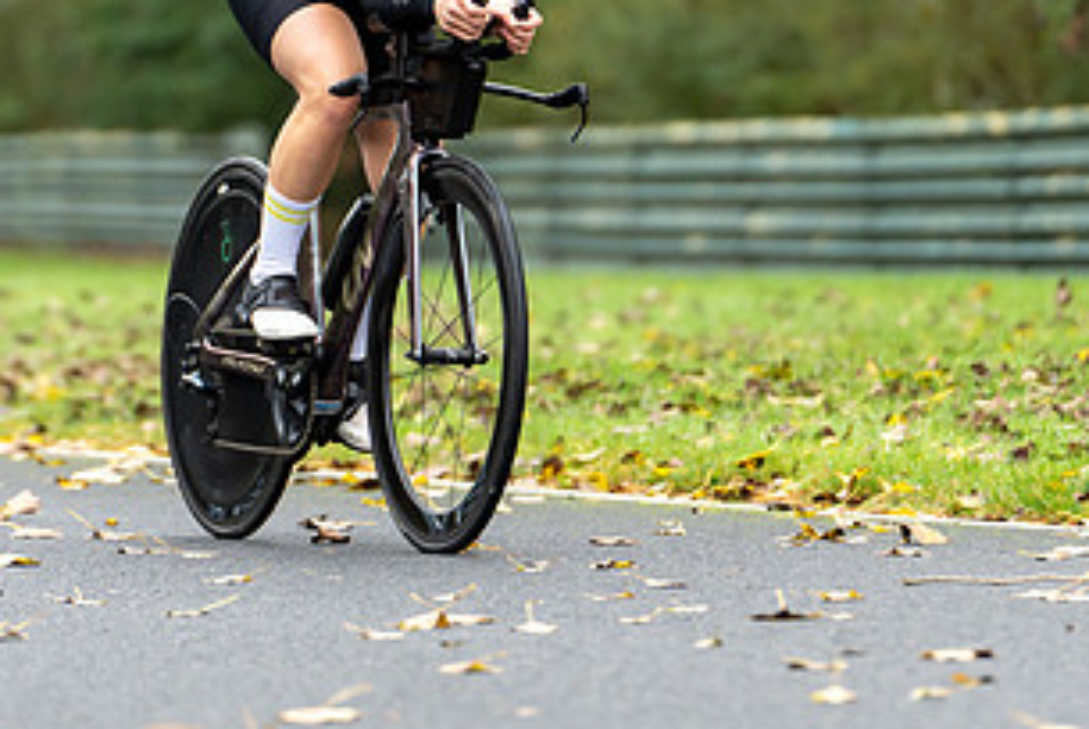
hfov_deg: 5.7
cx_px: 403
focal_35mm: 363
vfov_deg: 3.8
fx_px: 10991
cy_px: 14
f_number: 2.8
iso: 800
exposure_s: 1/1000
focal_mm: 157
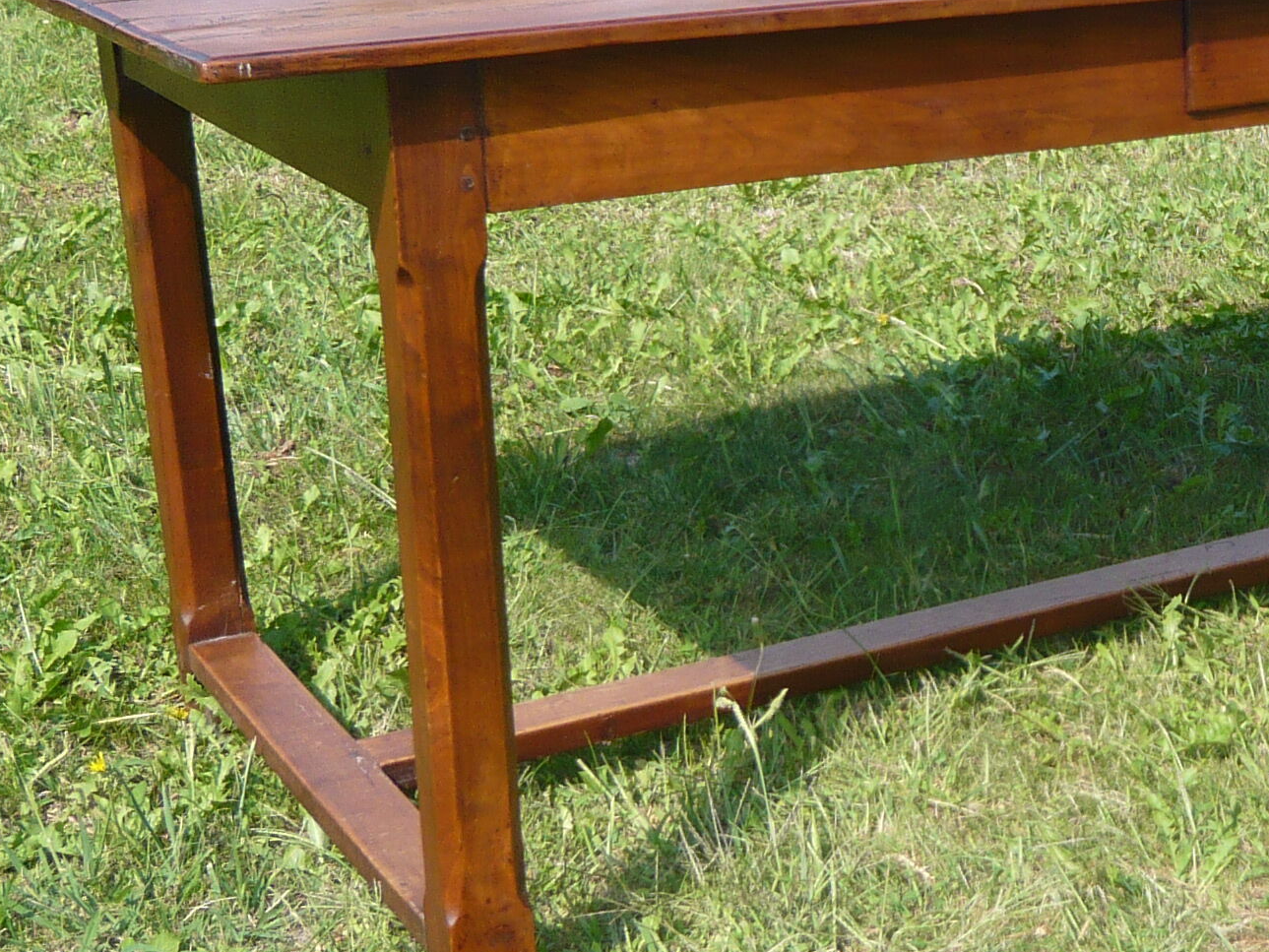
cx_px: 1205
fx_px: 2970
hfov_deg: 23.3
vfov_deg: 18.2
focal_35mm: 81
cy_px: 360
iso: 100
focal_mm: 5.5
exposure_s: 1/640
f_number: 3.1
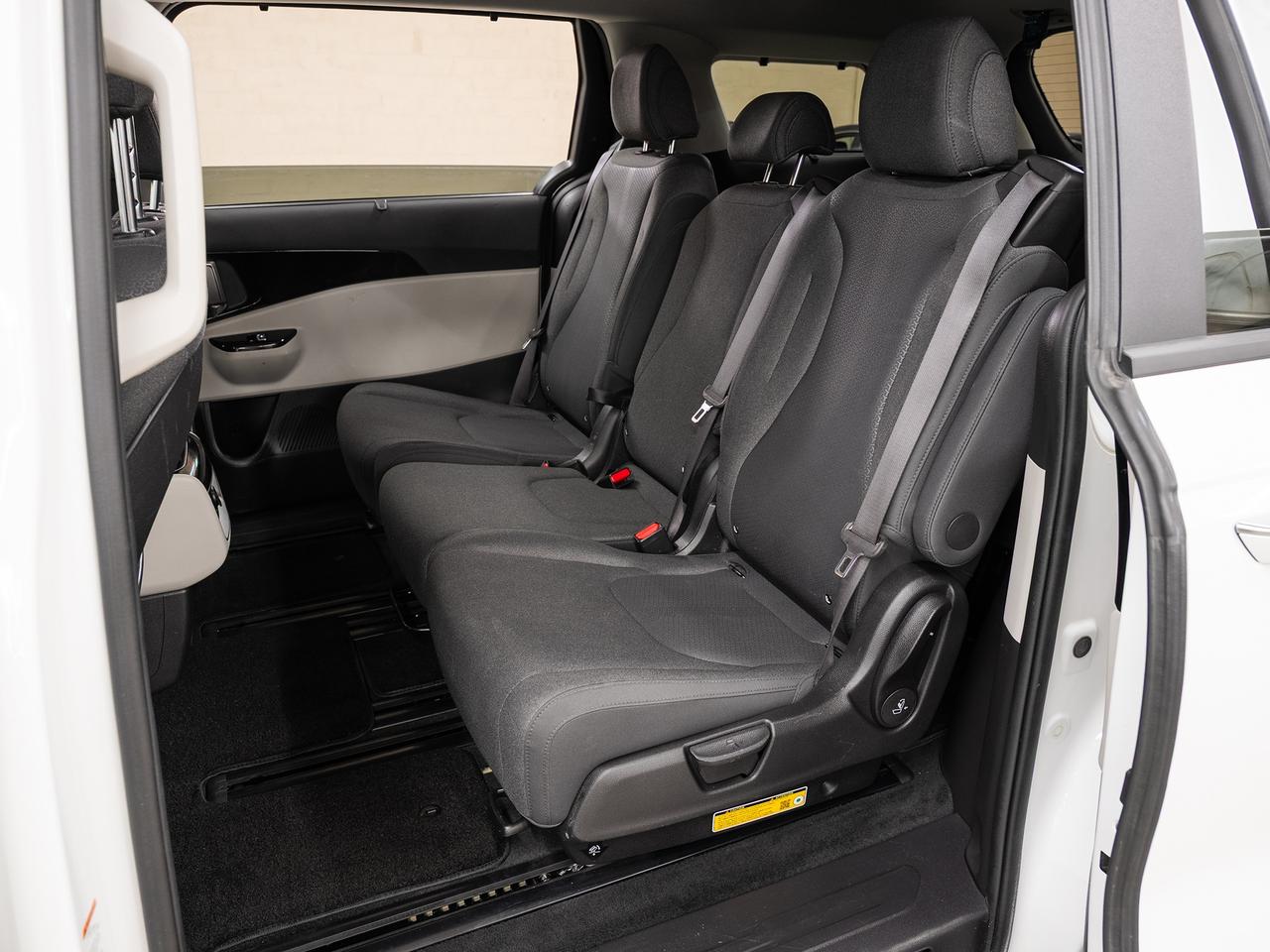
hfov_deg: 67.4
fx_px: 952
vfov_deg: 53.1
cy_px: 476
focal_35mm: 26
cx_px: 635
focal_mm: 24
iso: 100
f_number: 6.3
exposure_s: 1/2
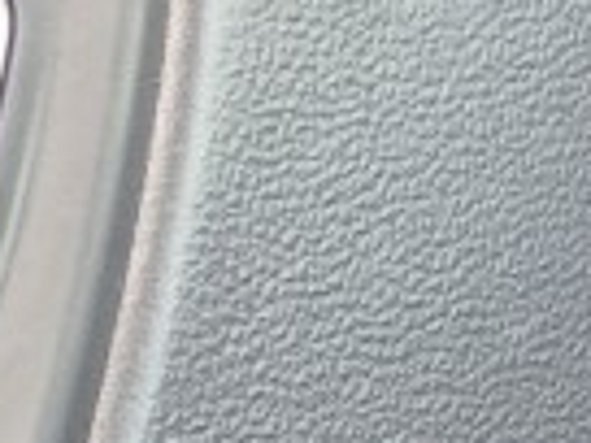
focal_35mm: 173
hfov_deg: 9.4
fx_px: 2954
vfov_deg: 7.5
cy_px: 1342
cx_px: -1091
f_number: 1.8
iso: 200
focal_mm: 5.4
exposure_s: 1/100
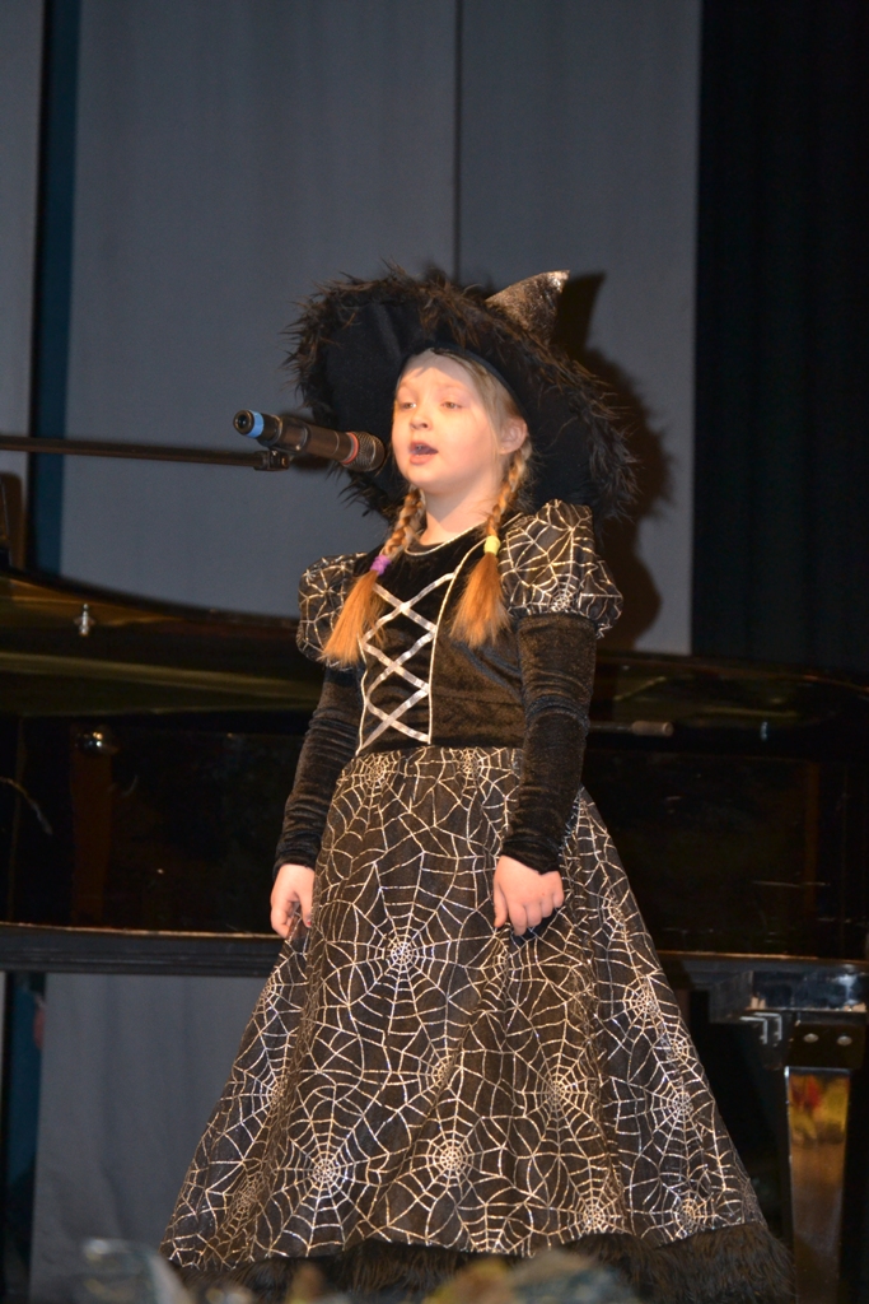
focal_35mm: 105
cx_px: 434
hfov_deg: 13.0
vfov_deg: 19.5
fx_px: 3800
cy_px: 652
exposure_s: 1/60
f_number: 4.2
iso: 800
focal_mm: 70
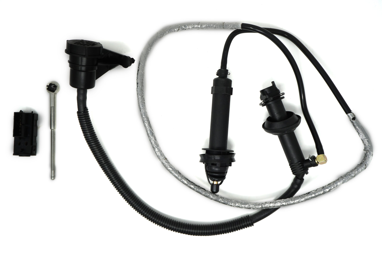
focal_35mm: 34
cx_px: 191
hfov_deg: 55.1
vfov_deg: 38.4
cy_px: 128
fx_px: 366
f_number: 4
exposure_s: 1/160
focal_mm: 23
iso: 125
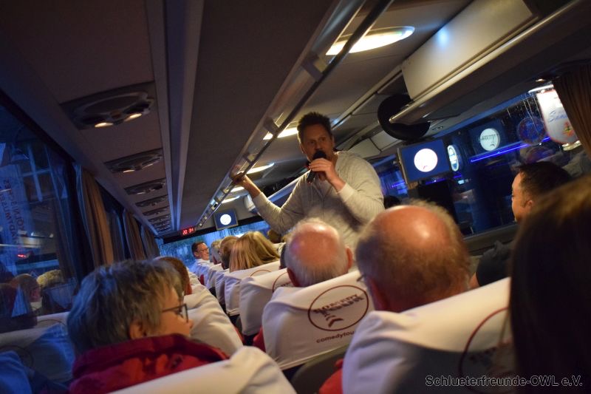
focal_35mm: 36
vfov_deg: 36.9
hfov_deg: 53.1
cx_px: 296
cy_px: 197
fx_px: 591
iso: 5000
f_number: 4
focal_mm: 24
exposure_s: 1/60
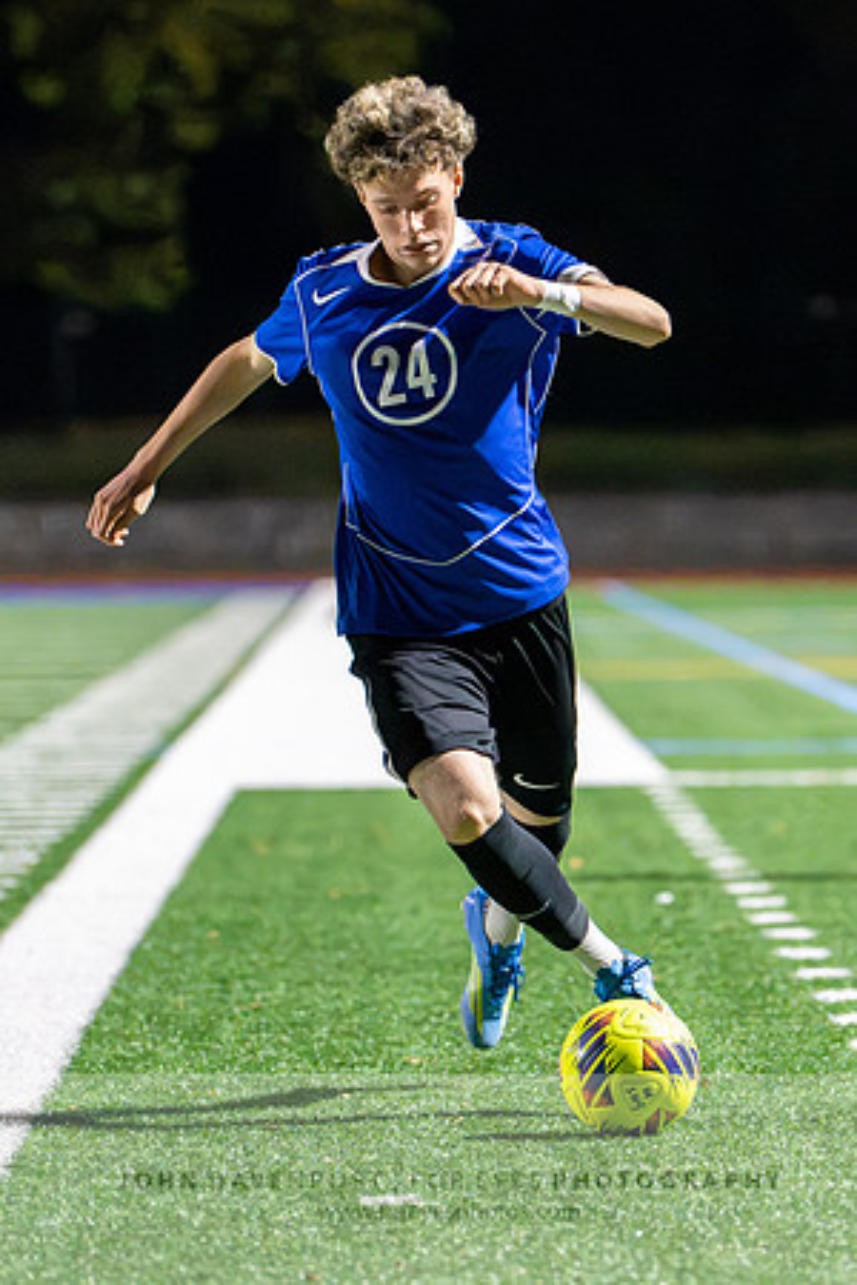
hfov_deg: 5.0
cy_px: 582
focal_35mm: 276
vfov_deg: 7.5
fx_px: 9839
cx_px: 596
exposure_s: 1/1000
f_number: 2.8
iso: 25600
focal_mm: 155
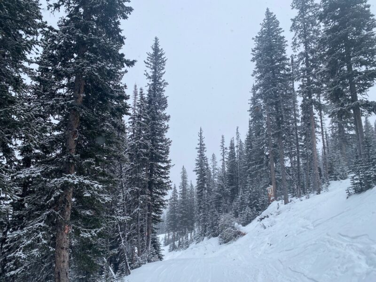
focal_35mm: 26
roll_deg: +0.3
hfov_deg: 67.3
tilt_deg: +13.3
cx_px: 188
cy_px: 141
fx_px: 282
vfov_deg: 53.1
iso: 32
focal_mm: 4.25
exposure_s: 1/1484
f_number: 1.8
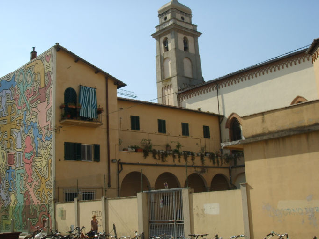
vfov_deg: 32.9
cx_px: 142
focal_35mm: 44
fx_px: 406
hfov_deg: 42.9
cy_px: 128
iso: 50
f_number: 6.3
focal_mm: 6.6
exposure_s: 1/350
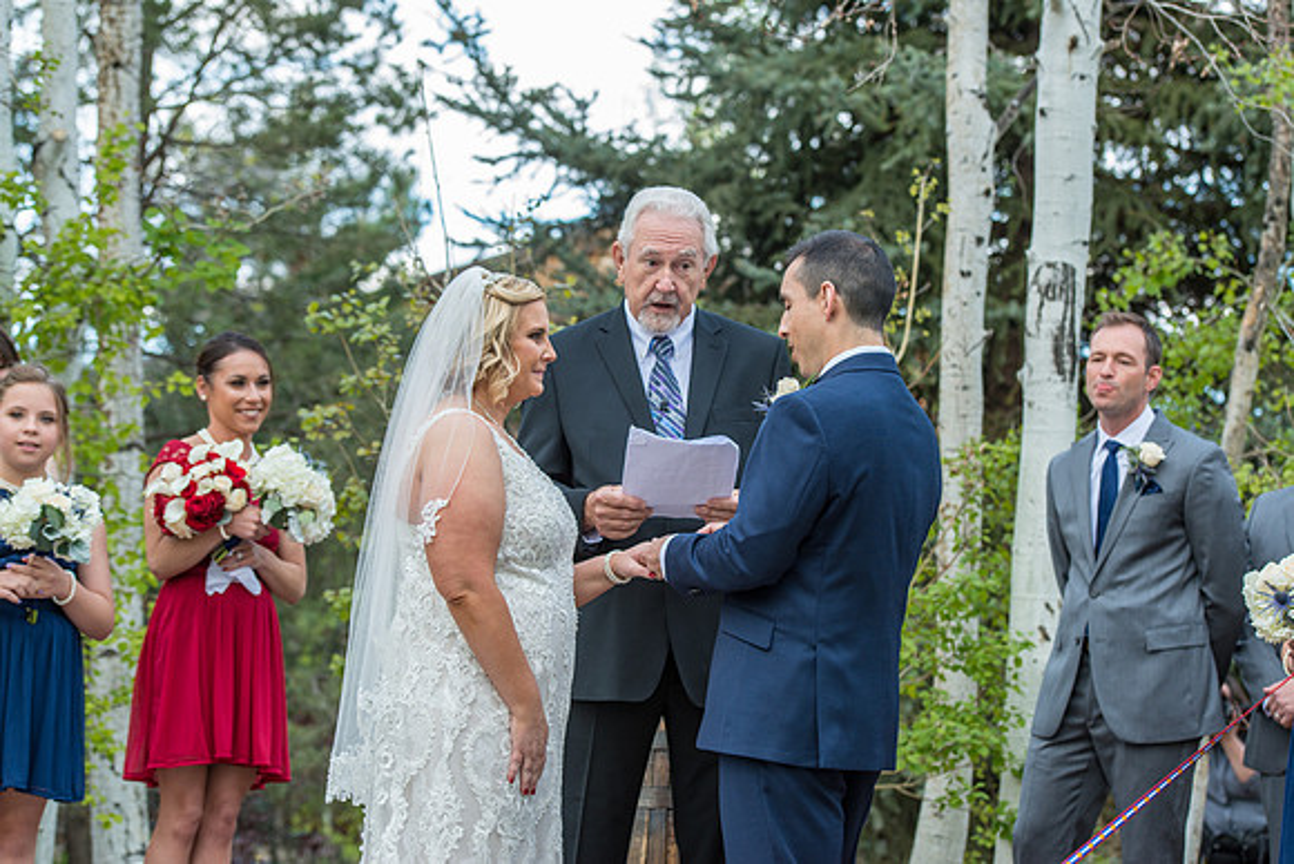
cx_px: 647
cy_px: 432
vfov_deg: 15.2
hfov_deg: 22.6
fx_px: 3236
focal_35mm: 90
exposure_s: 1/200
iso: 400
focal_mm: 90
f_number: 5
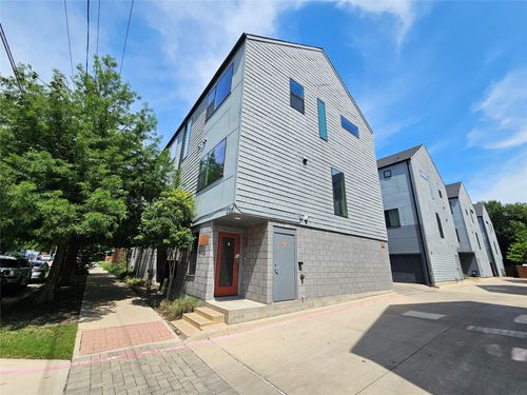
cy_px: 198
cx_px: 264
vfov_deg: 89.9
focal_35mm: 13
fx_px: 198
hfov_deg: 106.2
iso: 50
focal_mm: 2.2
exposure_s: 1/2820
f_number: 2.2
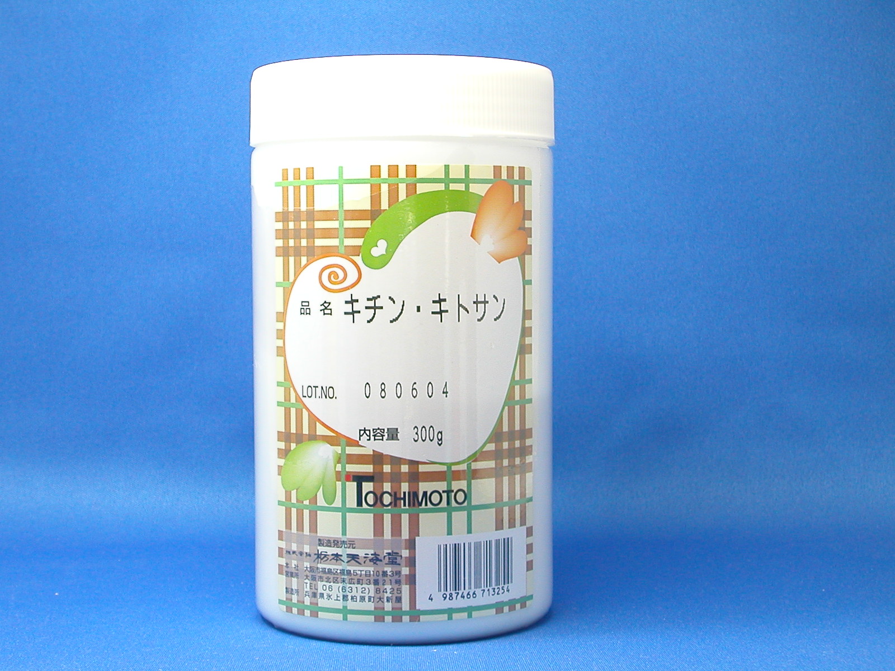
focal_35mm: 64
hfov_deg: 30.3
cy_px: 336
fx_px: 1655
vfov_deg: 22.9
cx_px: 448
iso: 135
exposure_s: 1/9.9
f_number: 3.5
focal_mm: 9.7
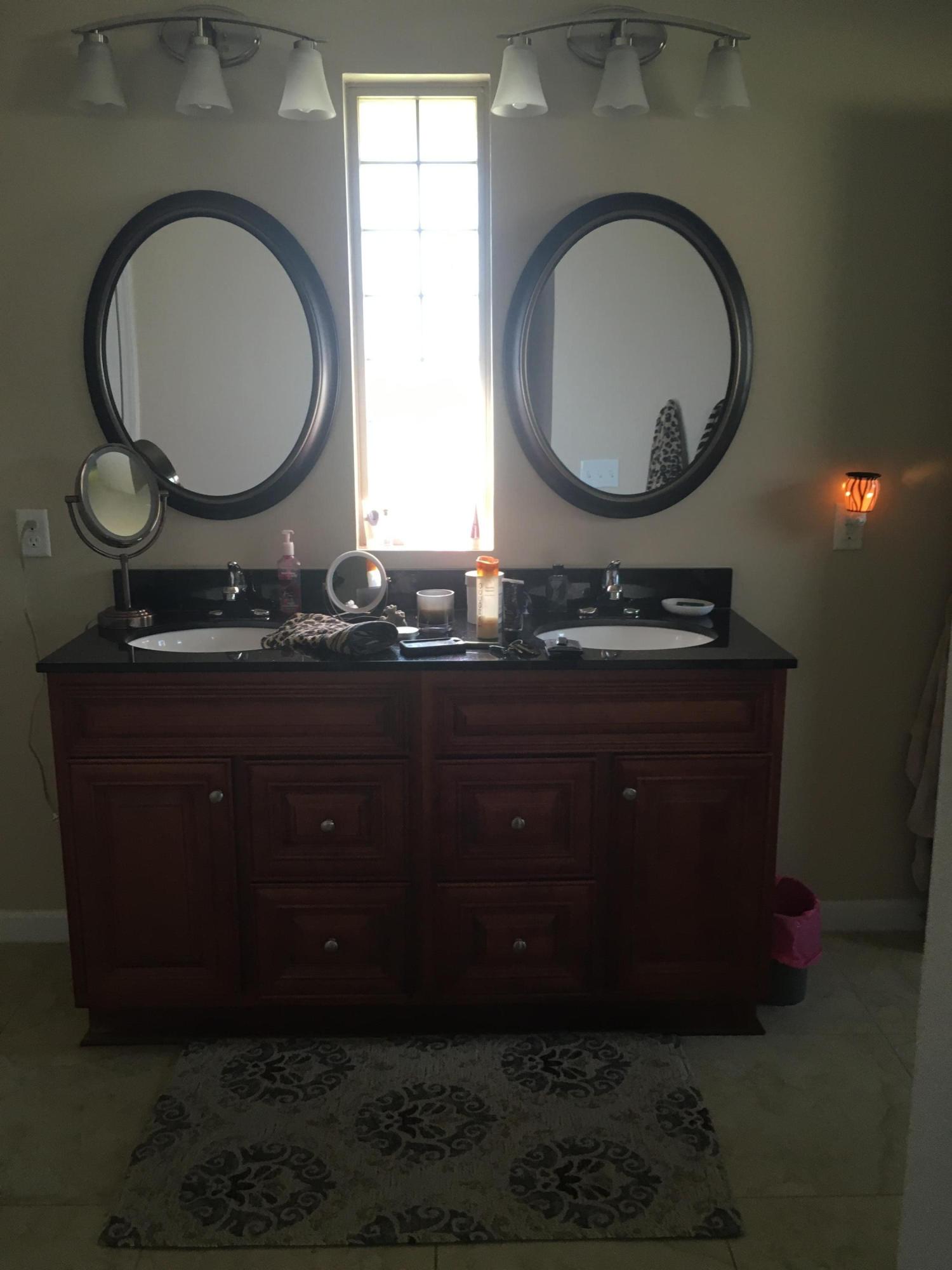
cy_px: 635
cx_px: 476
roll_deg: +1.5
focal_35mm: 29
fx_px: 1063
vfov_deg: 61.7
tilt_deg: -12.8
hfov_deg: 48.2
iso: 64
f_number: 2.2
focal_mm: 4.15
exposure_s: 1/30
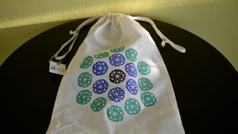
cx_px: 117
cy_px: 80
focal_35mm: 45
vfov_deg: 26.5
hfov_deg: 45.5
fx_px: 284
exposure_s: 1/60
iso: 500
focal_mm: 28
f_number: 4.2
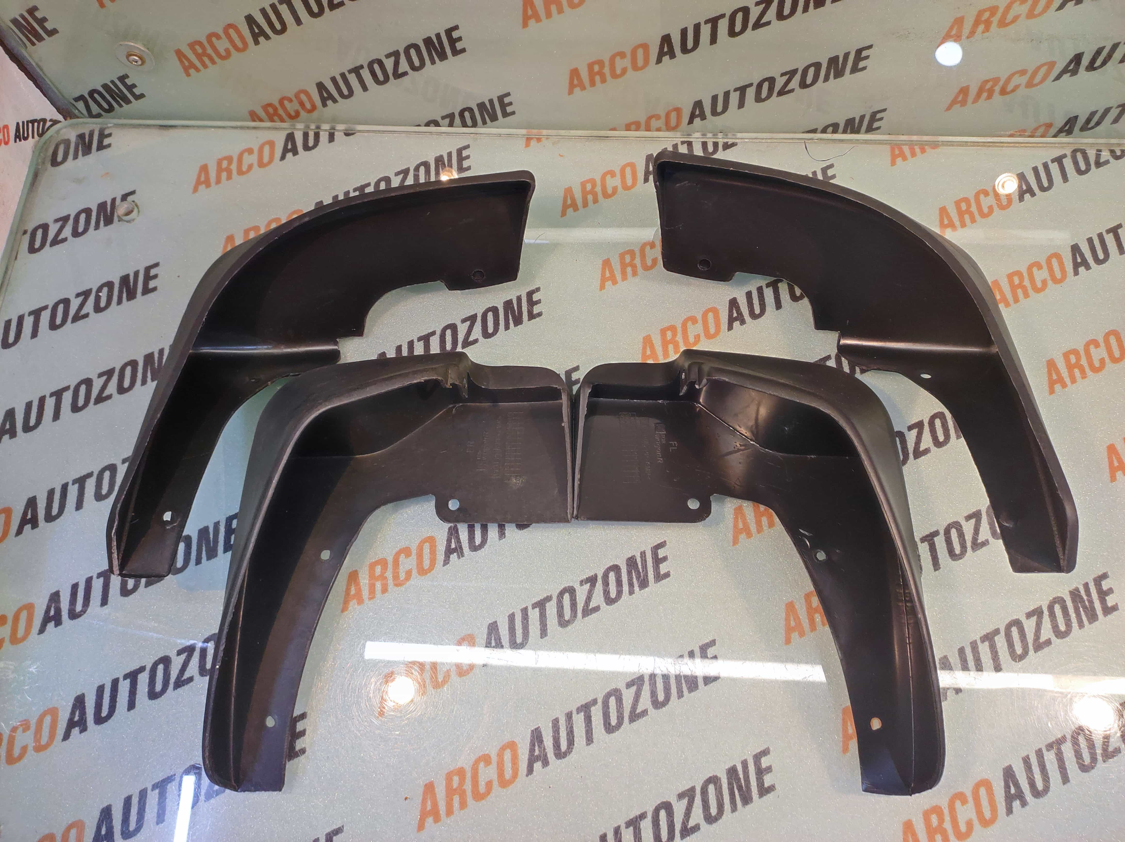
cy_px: 421
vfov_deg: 74.6
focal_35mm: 17
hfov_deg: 91.1
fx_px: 552
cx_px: 562
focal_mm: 4.74
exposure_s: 1/33
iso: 994
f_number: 1.79
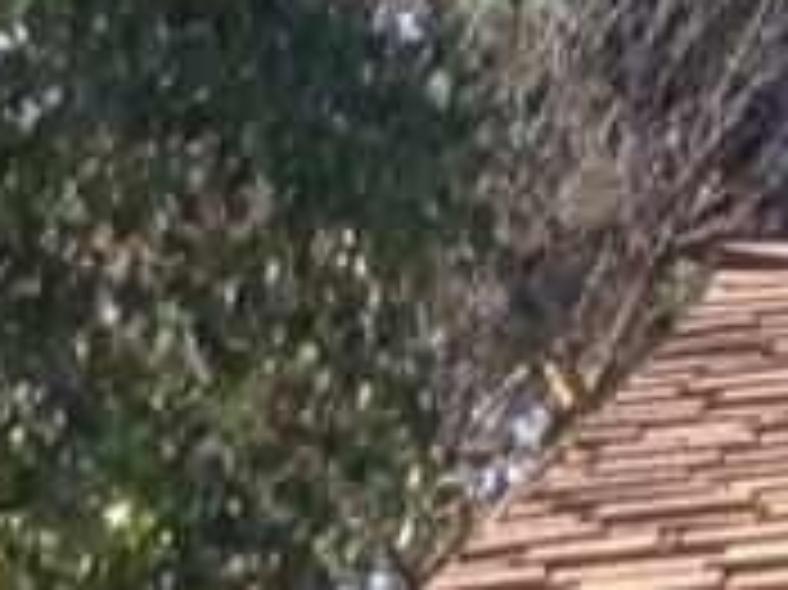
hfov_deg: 7.2
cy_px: 2094
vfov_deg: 5.3
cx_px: -1220
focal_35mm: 256
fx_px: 5824
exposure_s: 1/496
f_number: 2.4
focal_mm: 4.28
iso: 50
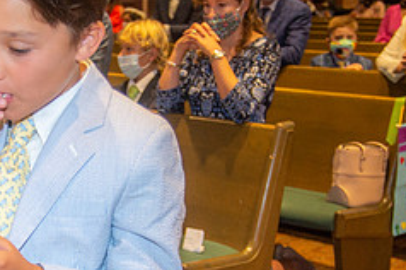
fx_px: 935
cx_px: 51
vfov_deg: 16.2
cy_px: 229
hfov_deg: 23.9
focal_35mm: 83
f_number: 4.5
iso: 1600
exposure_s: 1/125
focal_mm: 34
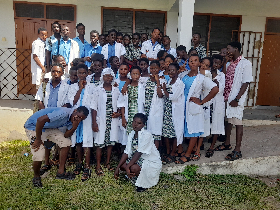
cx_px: 140
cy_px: 105
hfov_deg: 69.4
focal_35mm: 25
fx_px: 202
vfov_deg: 54.9
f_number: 2
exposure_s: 1/211
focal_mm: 4.6
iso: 20
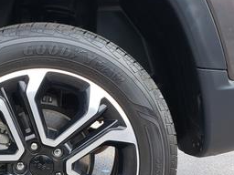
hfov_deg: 29.1
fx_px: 439
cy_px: 163
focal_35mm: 65
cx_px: 46
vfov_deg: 22.0
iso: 50
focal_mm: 4.3
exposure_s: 1/154
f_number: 2.4
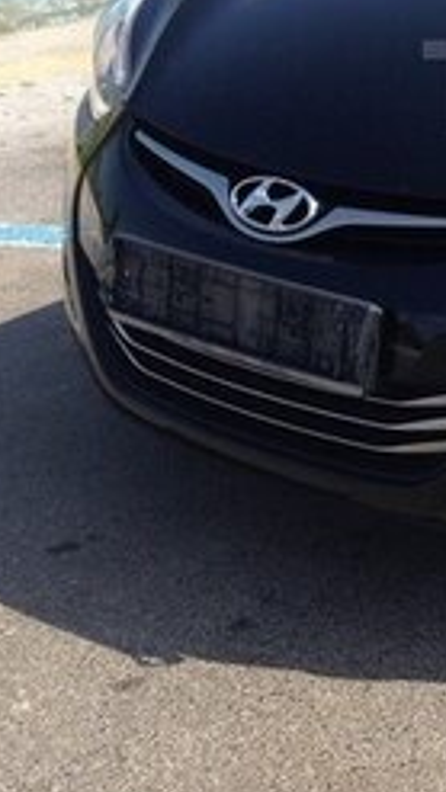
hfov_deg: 11.8
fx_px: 2018
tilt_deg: -14.4
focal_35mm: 96
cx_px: 751
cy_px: 88
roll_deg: -1.7
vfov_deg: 21.7
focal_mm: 4.12
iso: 50
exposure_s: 1/1178
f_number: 2.4
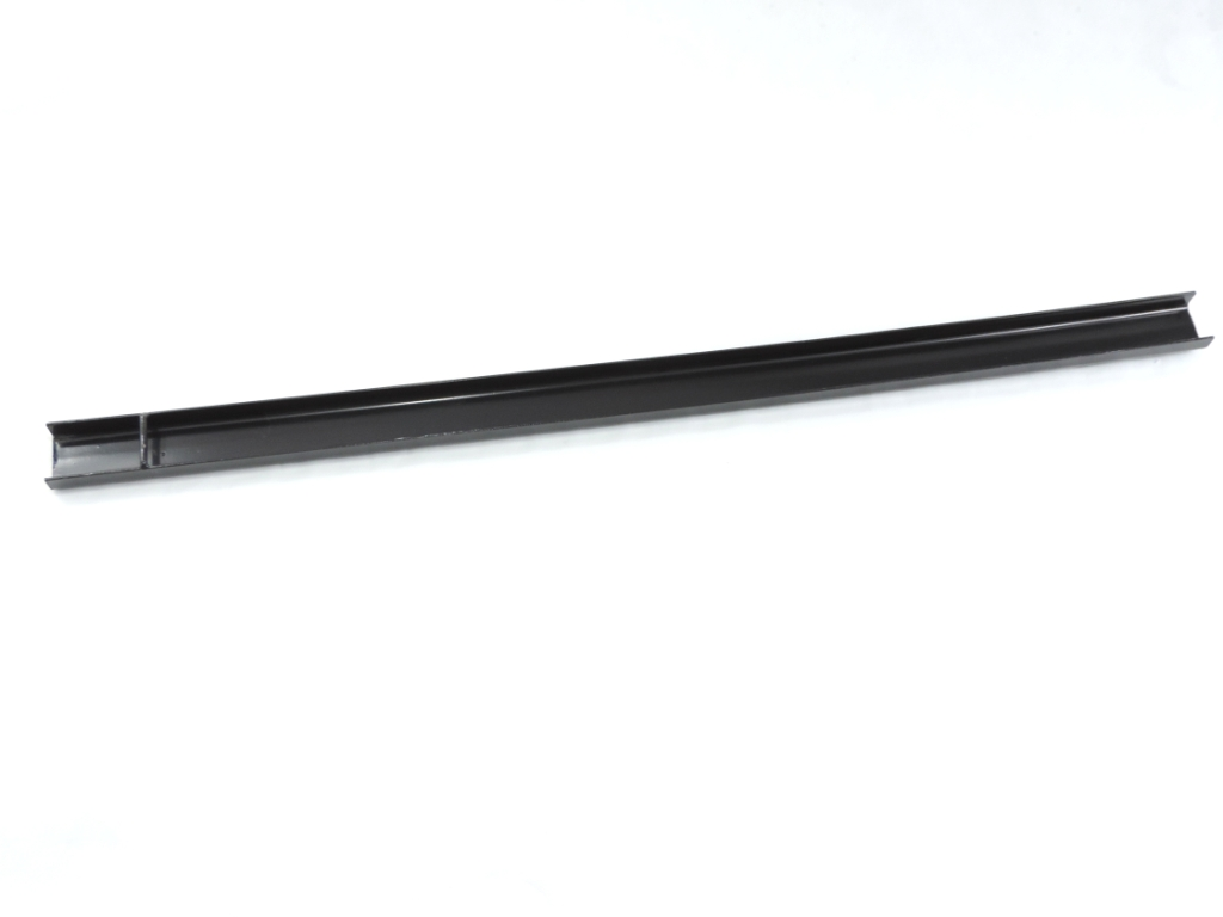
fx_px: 1237
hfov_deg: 52.6
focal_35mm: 35
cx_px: 612
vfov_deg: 40.7
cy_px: 458
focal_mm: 6.2
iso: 220
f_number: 3.3
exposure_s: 1/50
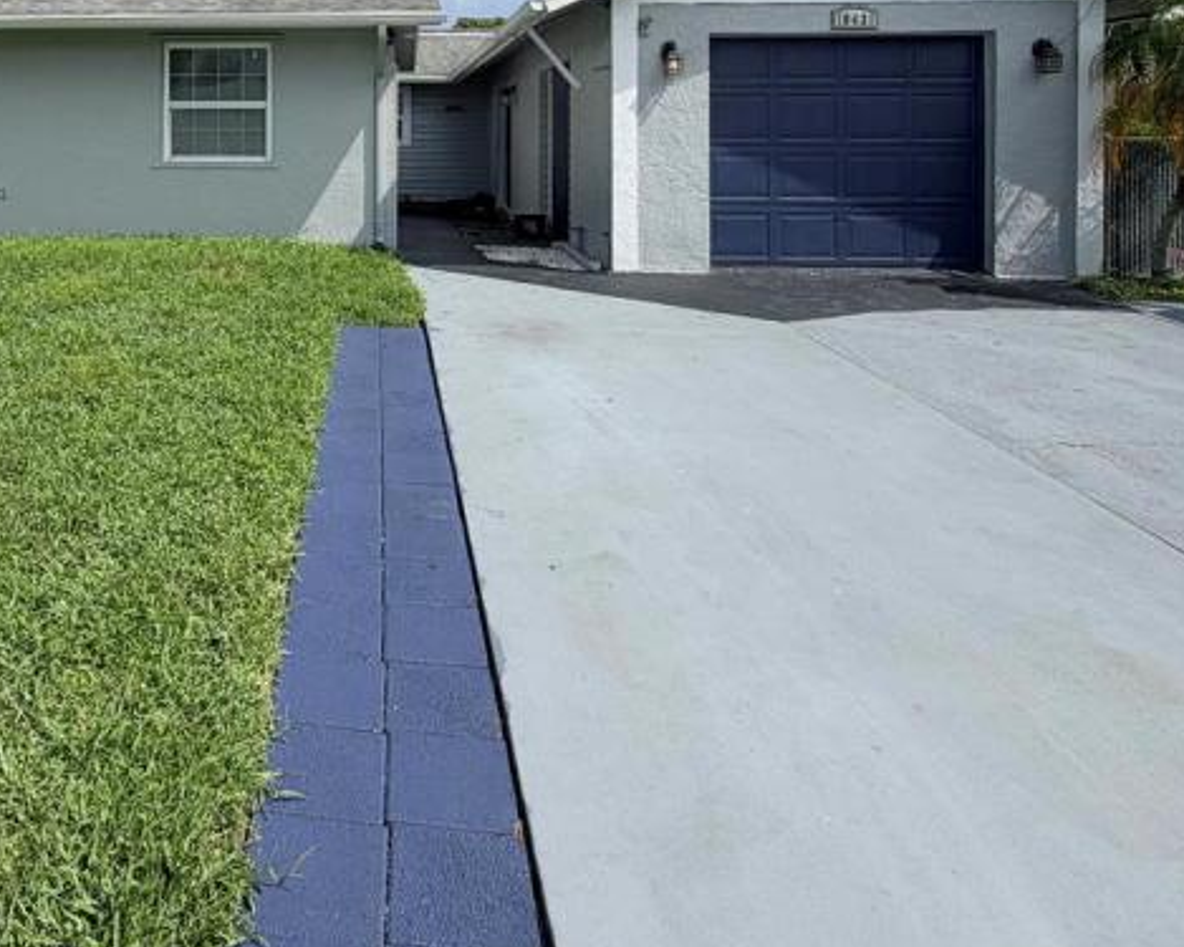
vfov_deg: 47.7
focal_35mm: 28
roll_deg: +0.4
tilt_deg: -0.5
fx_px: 981
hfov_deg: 59.1
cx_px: 305
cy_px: 146
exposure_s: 1/1189
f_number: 2.2
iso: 20
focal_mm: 2.22
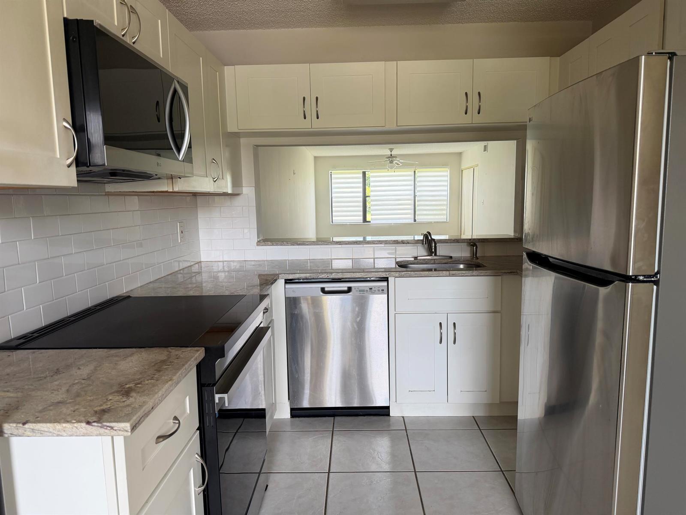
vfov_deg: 56.8
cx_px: 343
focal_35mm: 24
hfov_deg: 71.6
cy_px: 258
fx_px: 476
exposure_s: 1/176
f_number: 1.78
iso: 125
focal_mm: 6.76
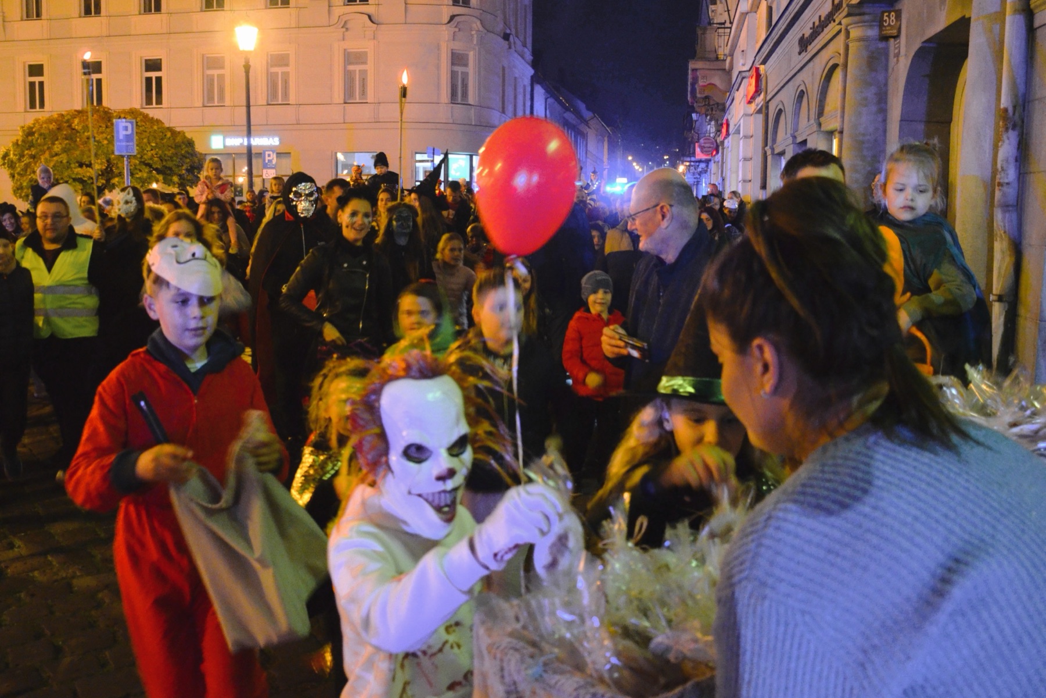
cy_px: 349
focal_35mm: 27
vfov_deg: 47.9
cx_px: 523
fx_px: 784
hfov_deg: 67.4
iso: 2200
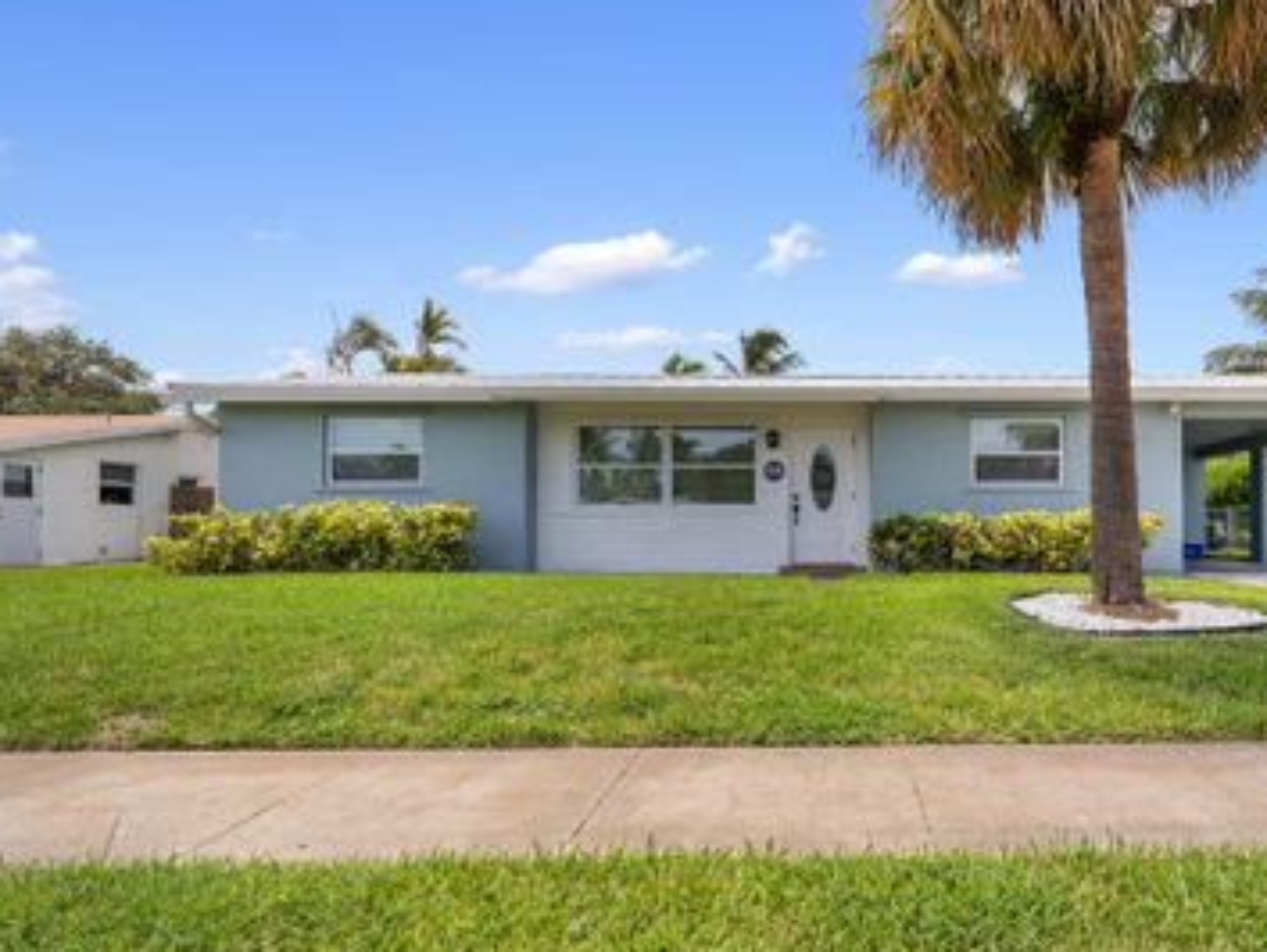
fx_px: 696
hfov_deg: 82.1
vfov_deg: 68.6
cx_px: 834
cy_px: 524
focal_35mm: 19
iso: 250
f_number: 9
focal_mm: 14
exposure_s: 1/125
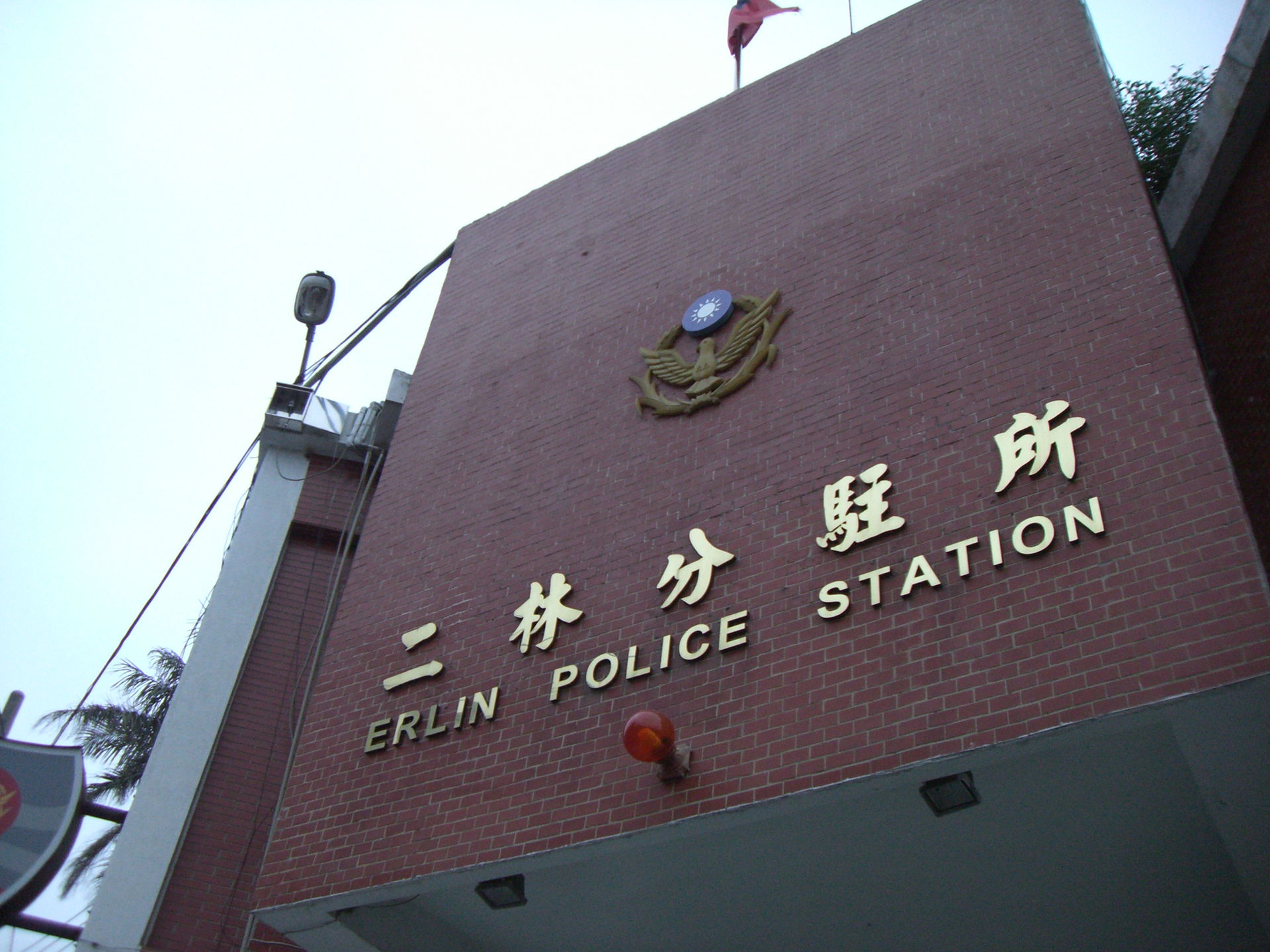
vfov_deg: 37.7
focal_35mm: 38
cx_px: 635
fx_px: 1394
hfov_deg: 49.0
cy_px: 476
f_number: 2.7
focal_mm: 6.2
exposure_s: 1/80
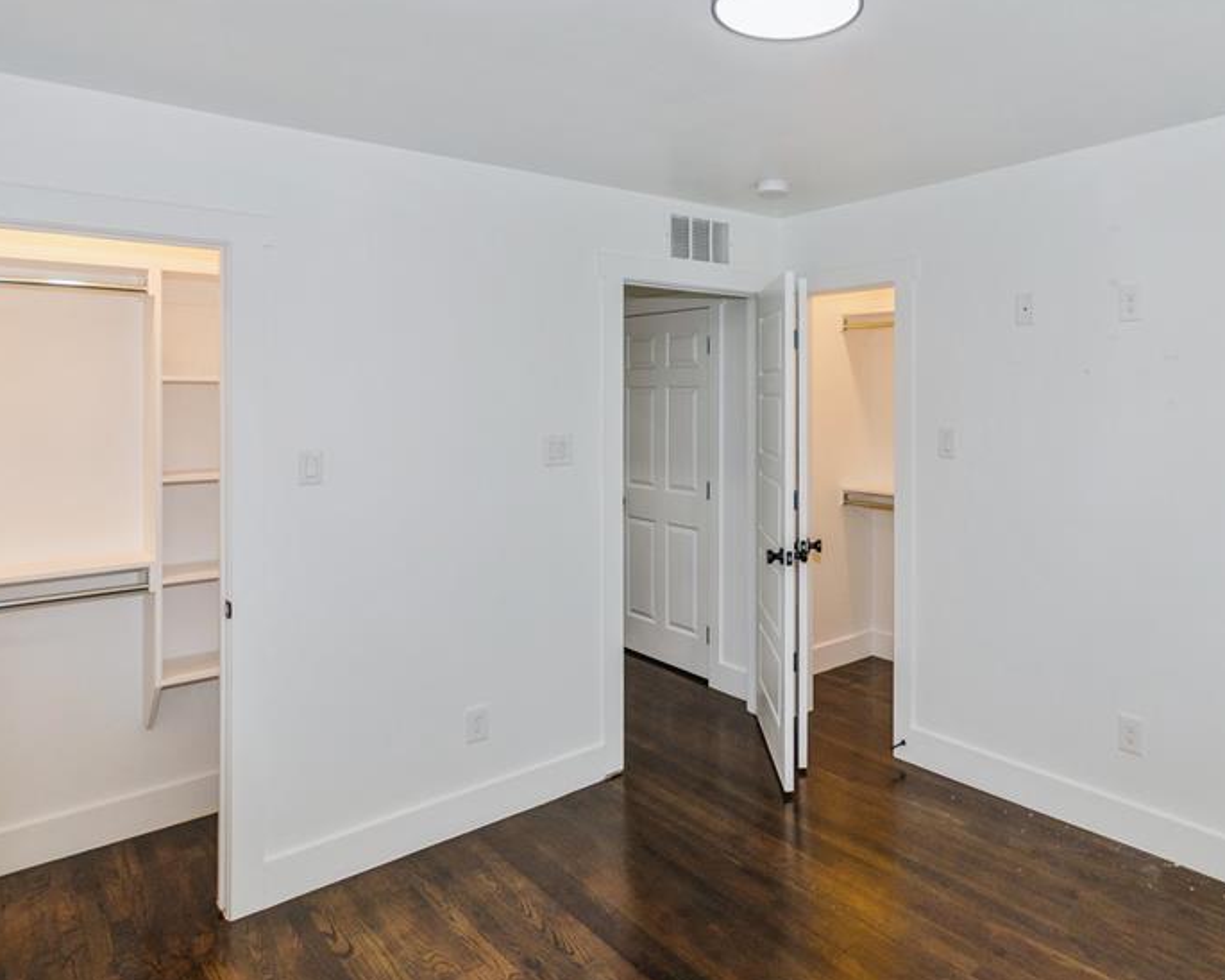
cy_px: 481
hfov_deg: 76.3
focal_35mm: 21
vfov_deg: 65.5
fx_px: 761
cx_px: 764
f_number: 4
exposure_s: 1/60
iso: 200
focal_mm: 10
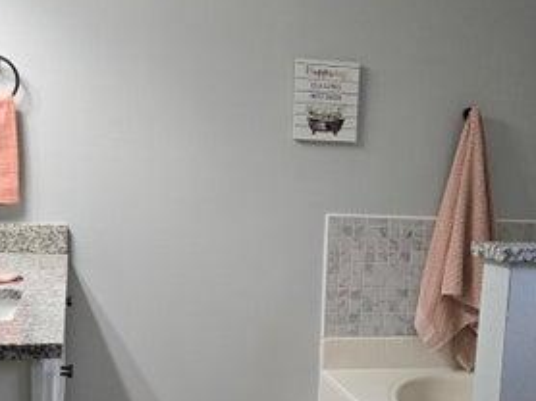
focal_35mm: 53
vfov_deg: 27.0
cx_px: 339
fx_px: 820
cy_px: 316
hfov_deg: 36.0
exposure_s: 1/120
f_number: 1.8
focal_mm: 5.4
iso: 200
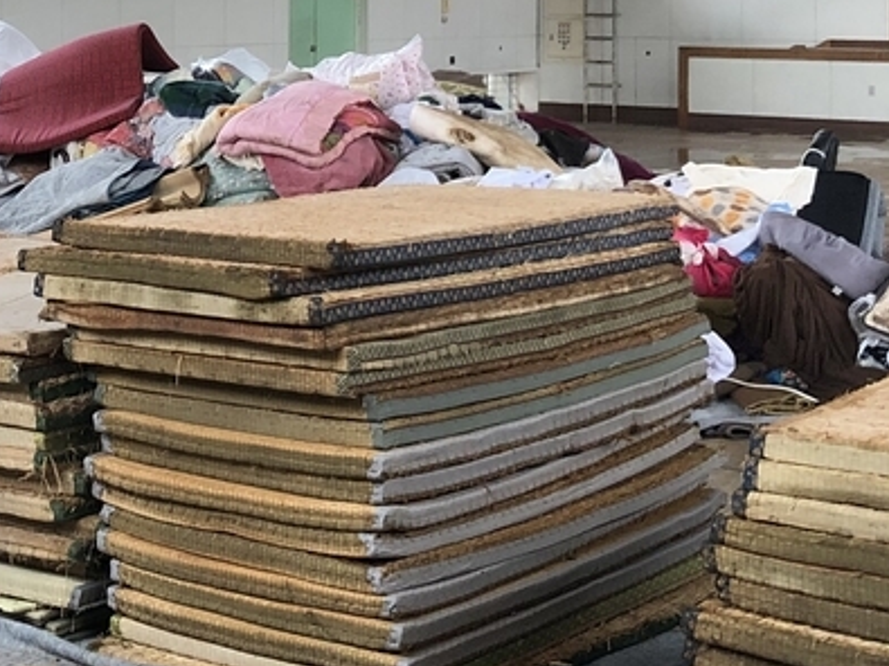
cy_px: 4
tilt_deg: -0.1
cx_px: 11
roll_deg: +0.6
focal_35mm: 85
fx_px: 2182
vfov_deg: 17.0
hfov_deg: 22.2
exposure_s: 1/30
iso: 32
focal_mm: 4
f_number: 1.8
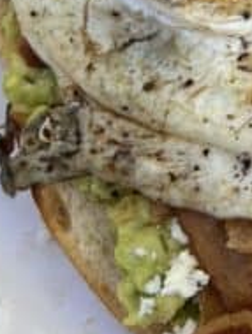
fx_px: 1356
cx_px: 368
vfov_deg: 13.7
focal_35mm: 140
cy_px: -54
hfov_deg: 10.3
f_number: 1.5
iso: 40
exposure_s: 1/121
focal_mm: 5.7
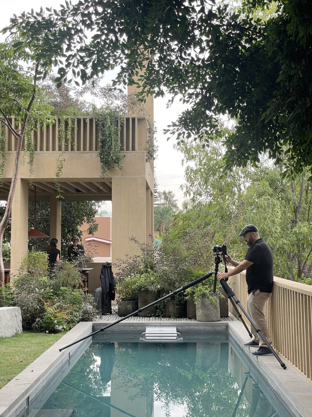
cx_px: 155
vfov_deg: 36.2
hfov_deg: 27.5
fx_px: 637
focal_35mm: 53
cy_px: 210
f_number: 2
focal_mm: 6
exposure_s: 1/163
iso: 25
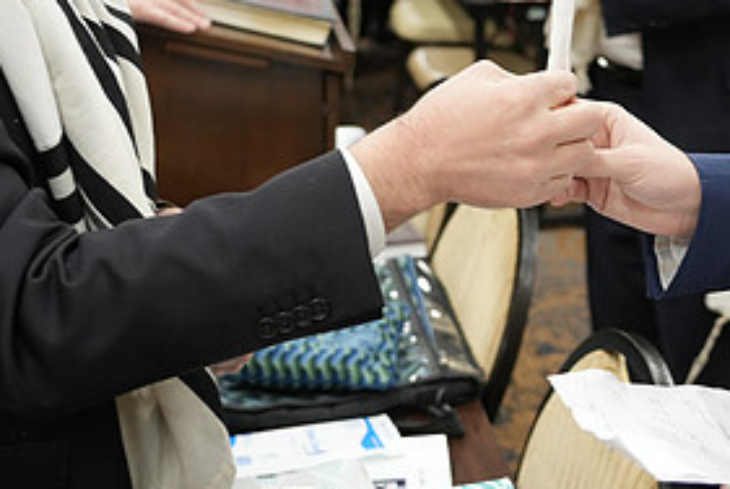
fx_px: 1380
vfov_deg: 19.6
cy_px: 30
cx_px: 636
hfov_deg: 28.6
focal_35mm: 68
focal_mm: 33
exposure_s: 1/100
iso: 1600
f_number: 4
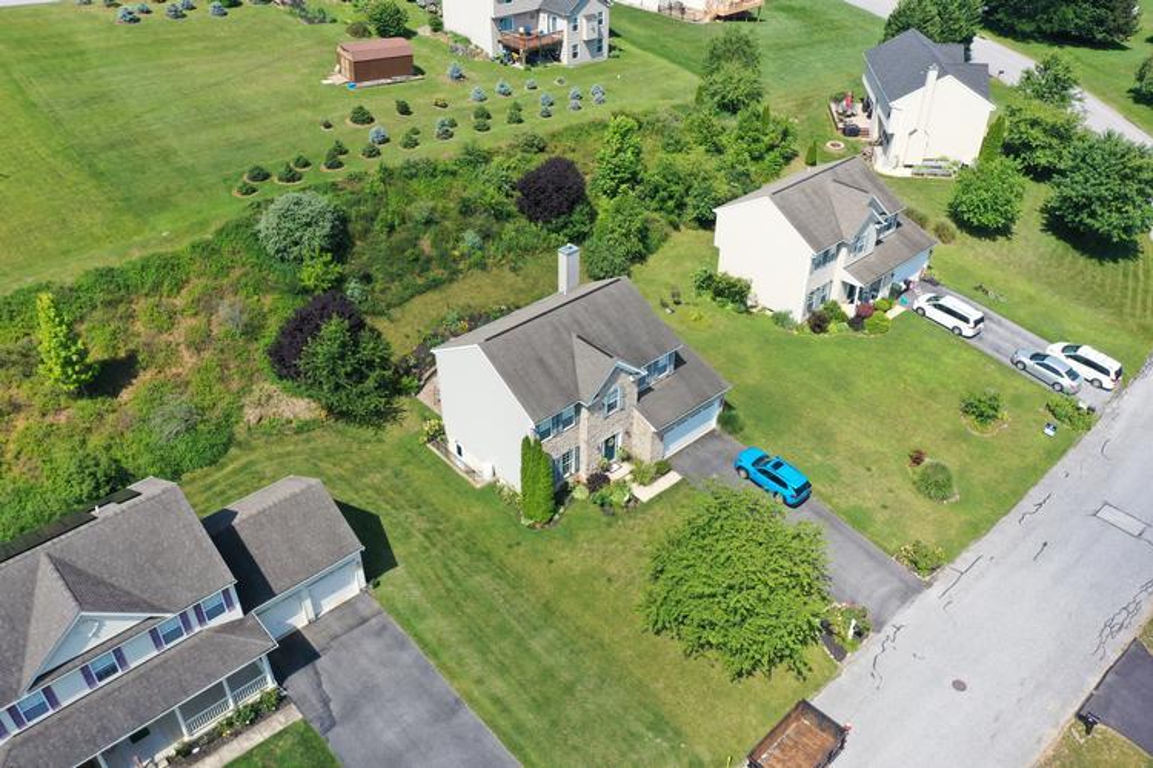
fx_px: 897
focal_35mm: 28
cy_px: 384
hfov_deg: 65.5
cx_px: 576
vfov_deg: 46.4
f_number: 5
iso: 100
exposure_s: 1/320
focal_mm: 10.26
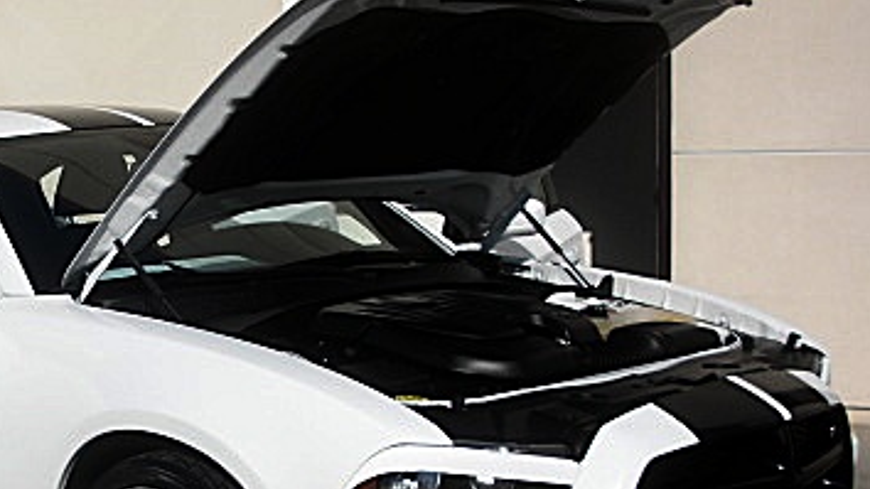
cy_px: 351
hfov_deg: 28.9
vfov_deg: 16.9
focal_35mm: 71
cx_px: 143
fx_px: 1638
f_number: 7.9
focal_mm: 6.3
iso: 50
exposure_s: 1/250
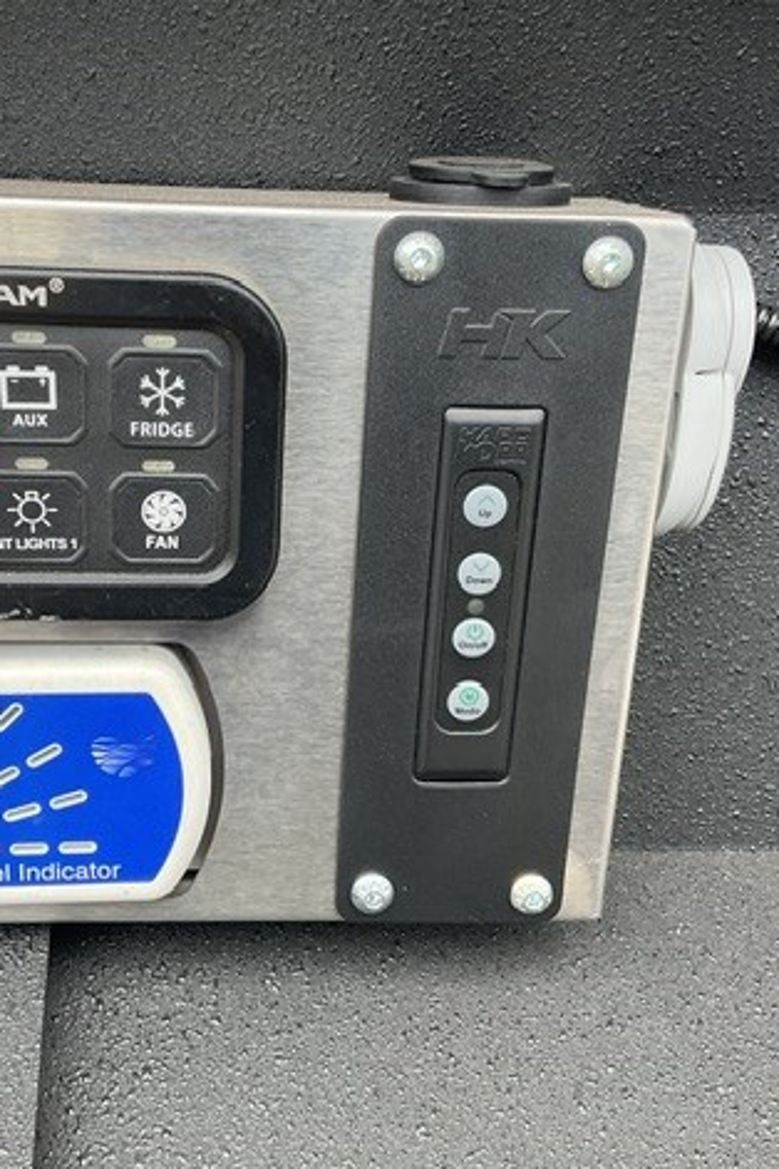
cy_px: 586
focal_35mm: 41
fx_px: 1331
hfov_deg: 32.3
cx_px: 253
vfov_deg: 47.4
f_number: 1.8
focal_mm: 3
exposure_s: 1/186
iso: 16
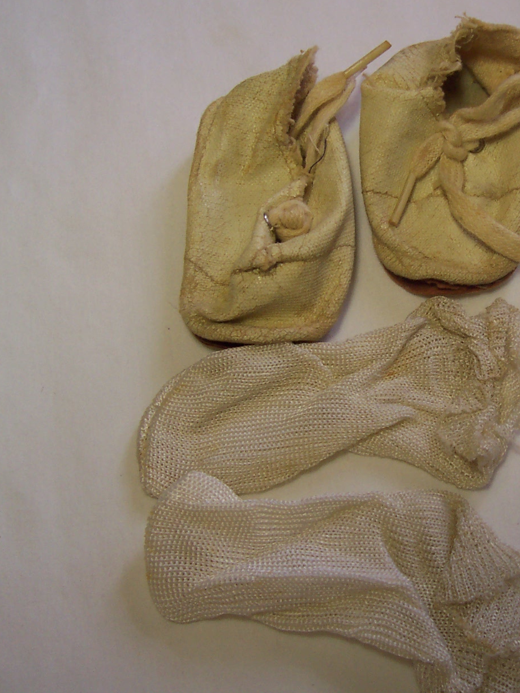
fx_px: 1001
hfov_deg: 28.1
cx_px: 462
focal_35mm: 50
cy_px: 345
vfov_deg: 38.2
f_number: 2.8
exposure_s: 1/60
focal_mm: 5.6
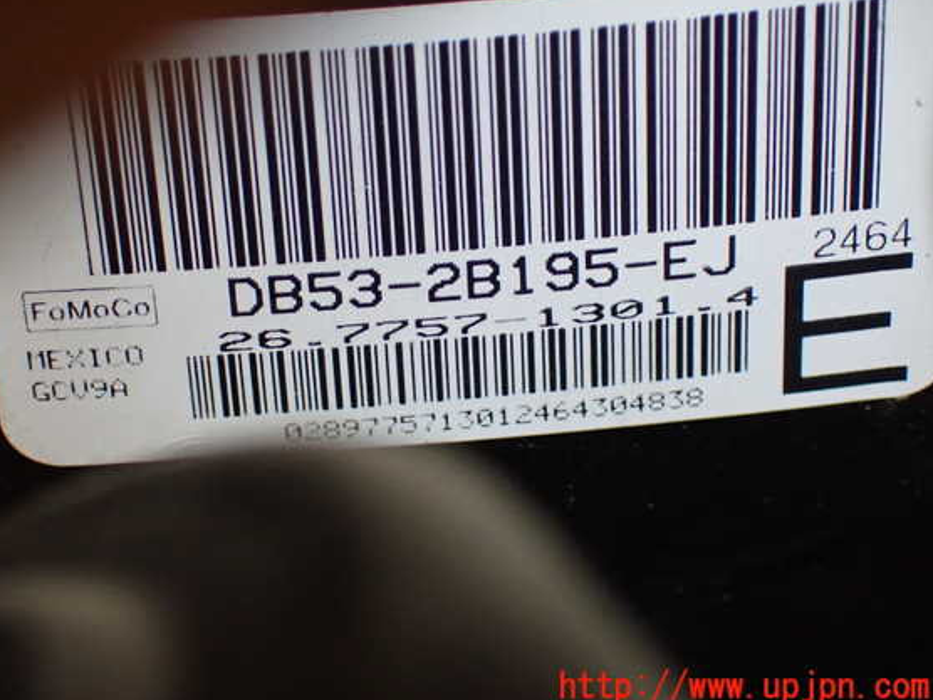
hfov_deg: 20.6
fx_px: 2561
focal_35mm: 95
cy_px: 331
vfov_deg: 15.6
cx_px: 435
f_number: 4.5
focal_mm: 15.66
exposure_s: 1/100
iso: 800
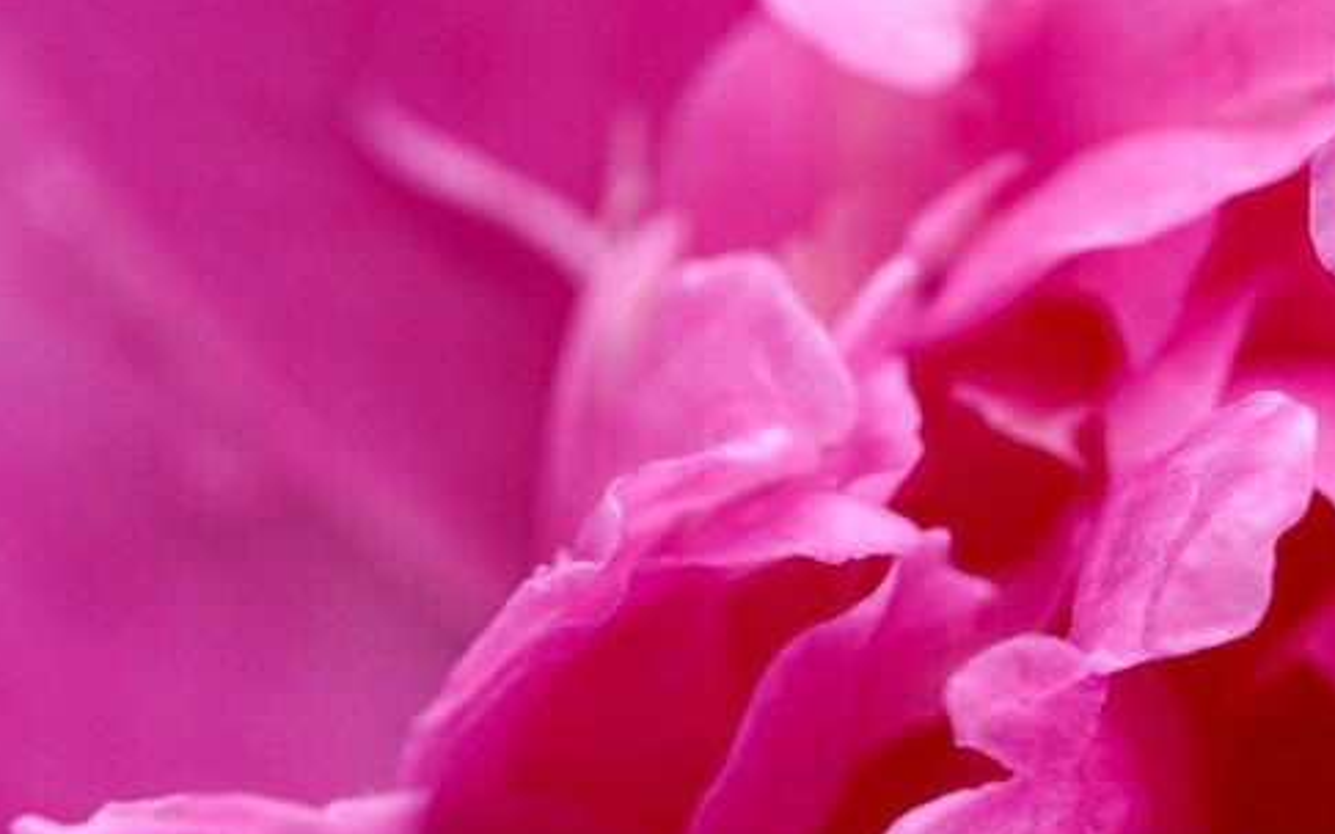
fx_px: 11023
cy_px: 976
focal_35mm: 303
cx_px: 1960
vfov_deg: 4.3
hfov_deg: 6.8
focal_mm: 90
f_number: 5.6
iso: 200
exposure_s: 1/25
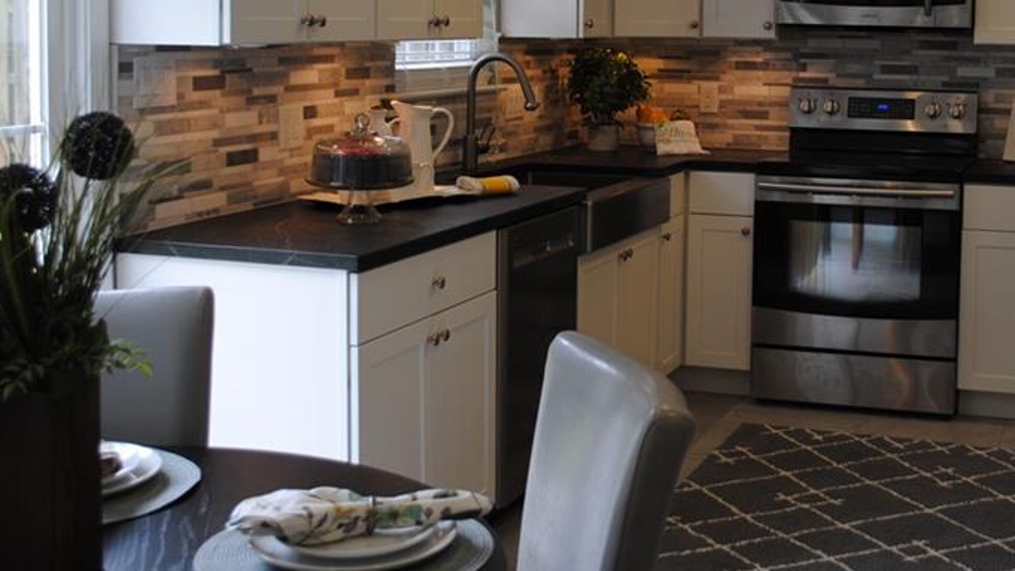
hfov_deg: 39.5
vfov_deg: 22.7
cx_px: 657
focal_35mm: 52
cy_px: 104
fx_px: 1399
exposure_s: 1/60
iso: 200
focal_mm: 22
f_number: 4
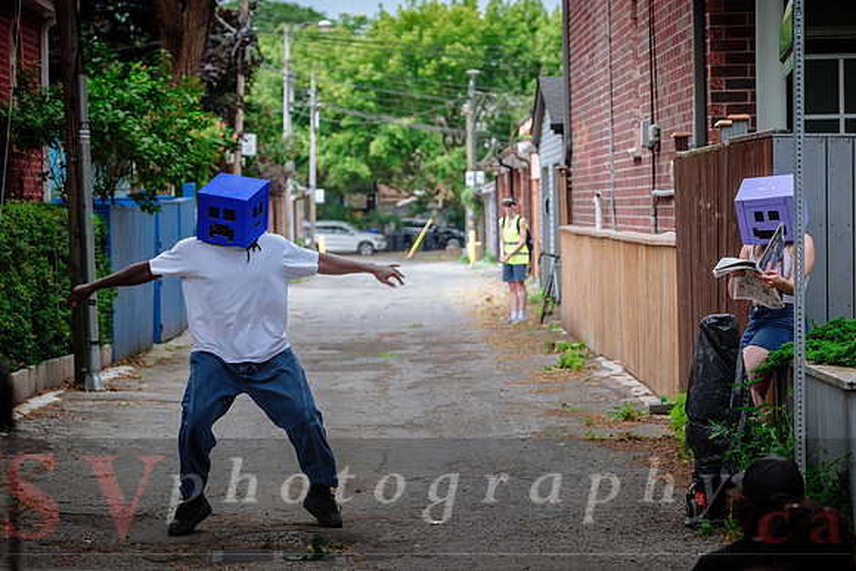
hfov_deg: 18.1
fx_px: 2688
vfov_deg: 12.1
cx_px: 418
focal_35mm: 113
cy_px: 251
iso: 500
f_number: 2.8
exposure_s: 1/250
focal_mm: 63.4
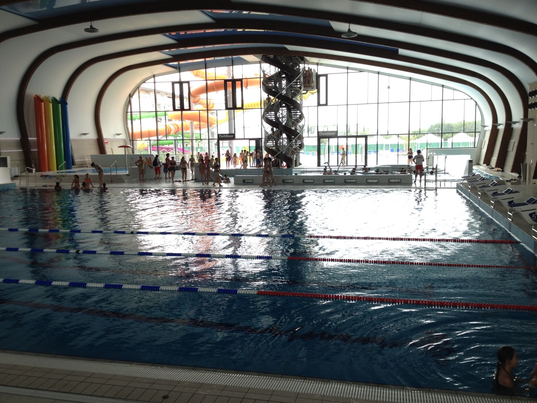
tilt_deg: -8.8
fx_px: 543
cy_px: 202
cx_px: 268
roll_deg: +2.0
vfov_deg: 40.7
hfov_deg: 52.6
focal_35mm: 35
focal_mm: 4.28
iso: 50
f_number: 2.4
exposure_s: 1/140
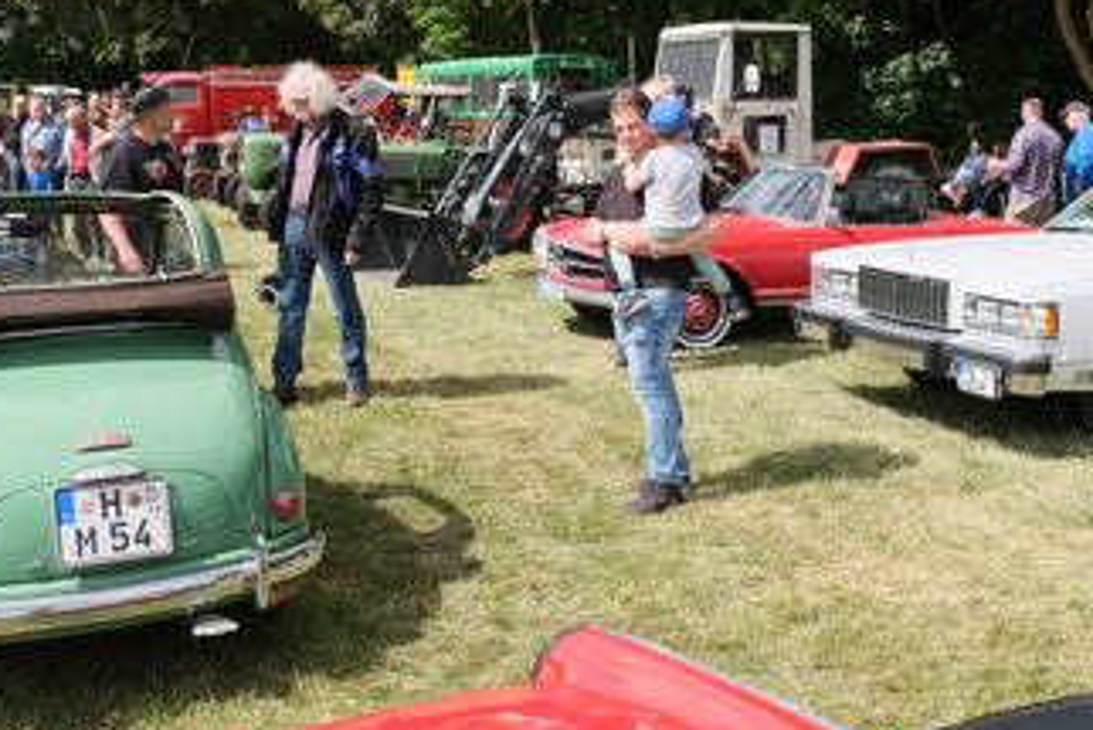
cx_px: 665
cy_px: 195
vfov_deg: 29.5
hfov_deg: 43.3
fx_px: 1367
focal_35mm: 45
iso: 800
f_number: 5.6
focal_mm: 19
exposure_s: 1/1600
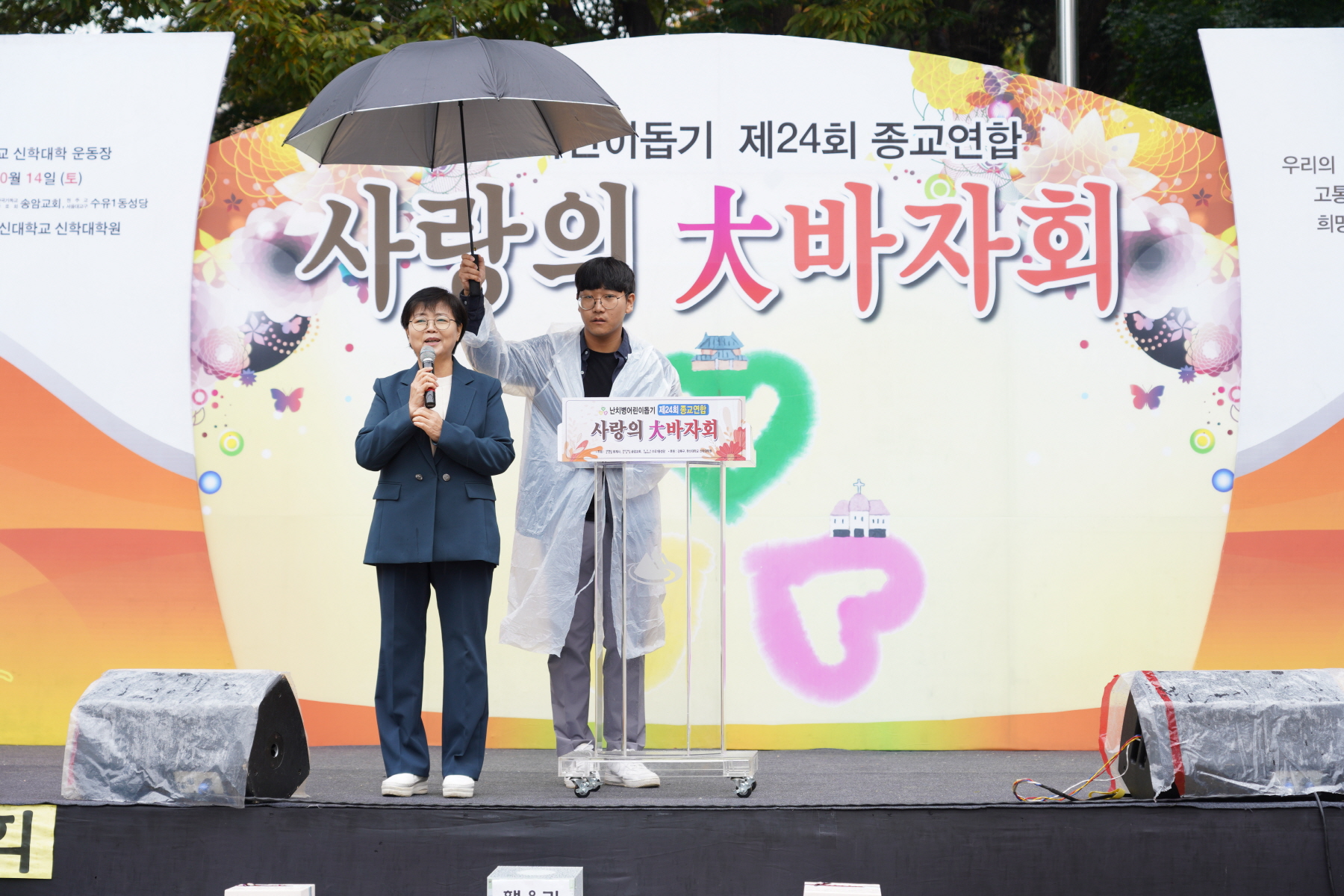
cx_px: 672
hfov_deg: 29.2
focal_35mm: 69
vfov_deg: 19.7
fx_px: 2576
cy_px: 448
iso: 160
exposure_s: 1/125
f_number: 4.5
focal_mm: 69
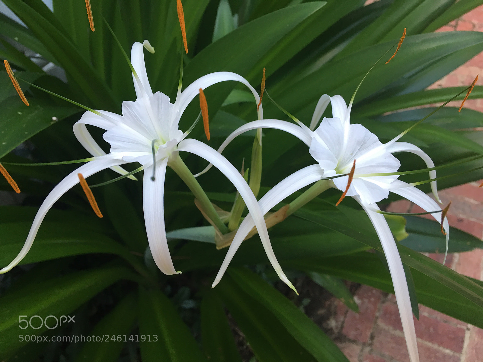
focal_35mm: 29
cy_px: 181
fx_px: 405
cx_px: 242
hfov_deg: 61.7
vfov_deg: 48.2
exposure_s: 1/15
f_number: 2.2
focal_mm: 4.15
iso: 32
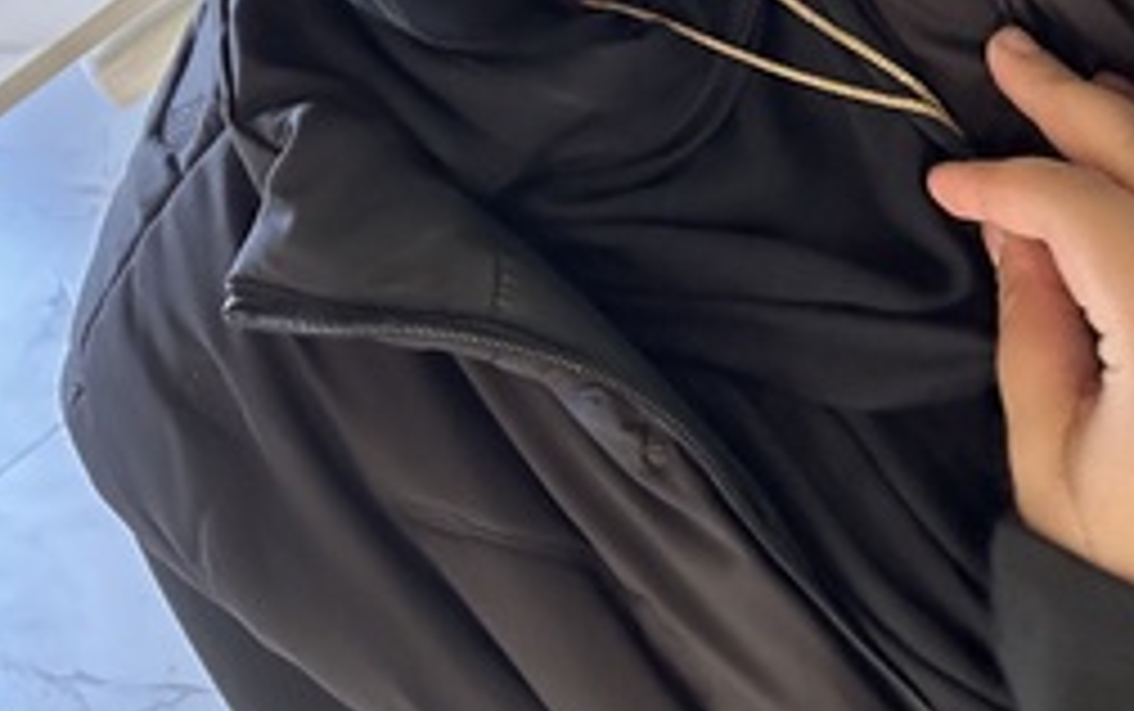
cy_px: -117
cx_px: 713
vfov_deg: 19.6
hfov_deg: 32.3
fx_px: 1949
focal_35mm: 63
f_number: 1.9
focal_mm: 2.69
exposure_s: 1/60
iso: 250
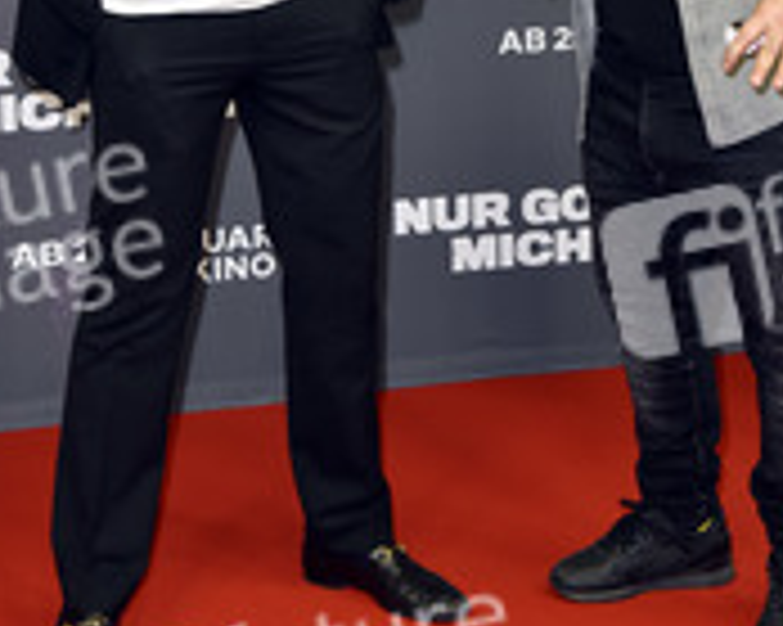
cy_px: 27
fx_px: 2293
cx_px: 423
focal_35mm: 99
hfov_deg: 19.4
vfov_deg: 15.3
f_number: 5.6
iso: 1000
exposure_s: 1/200
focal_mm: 46
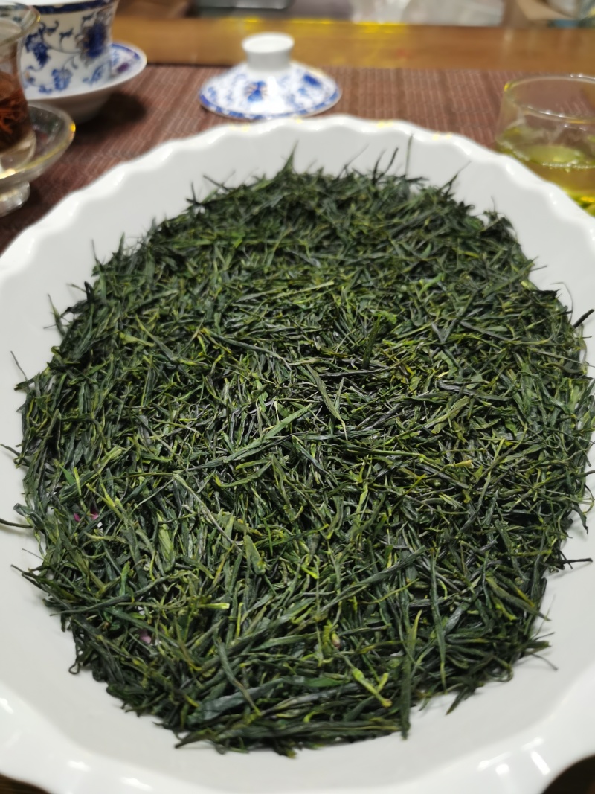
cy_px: 397
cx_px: 298
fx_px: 619
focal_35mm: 27
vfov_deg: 65.3
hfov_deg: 51.3
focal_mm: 5.58
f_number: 1.8
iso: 320
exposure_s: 1/33.3
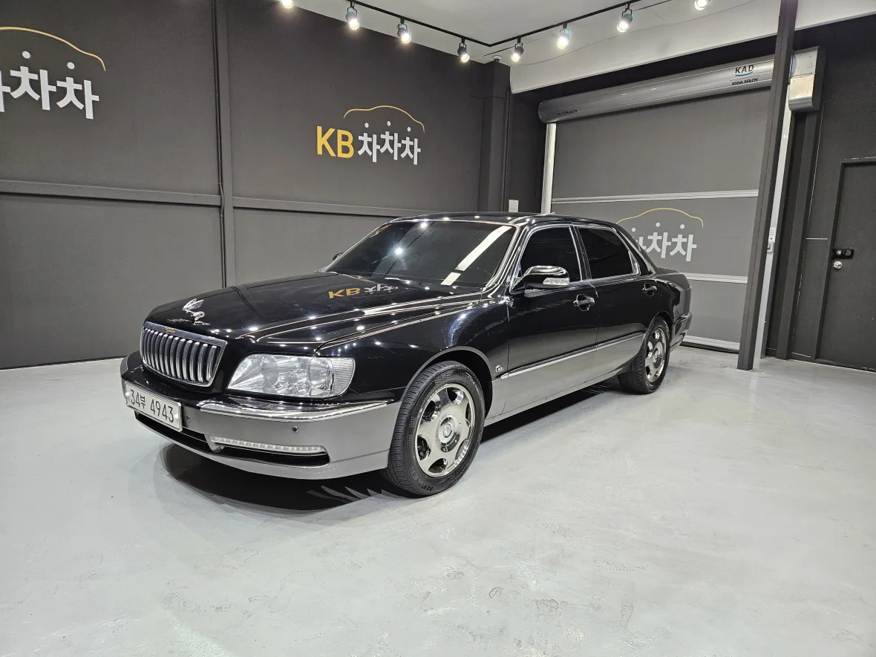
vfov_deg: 58.9
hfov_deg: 73.9
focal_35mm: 23
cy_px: 328
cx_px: 438
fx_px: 582
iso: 200
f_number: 1.8
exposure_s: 1/120
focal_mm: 5.4
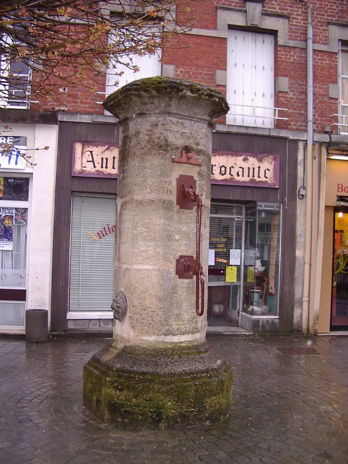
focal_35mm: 38
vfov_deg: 49.0
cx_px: 174
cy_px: 232
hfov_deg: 37.7
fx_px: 509
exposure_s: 1/60
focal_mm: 5.8
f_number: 2.6
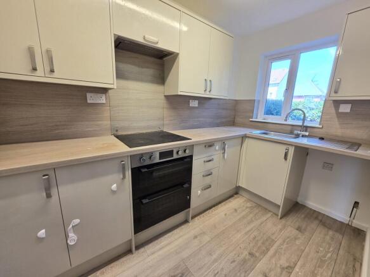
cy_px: 138
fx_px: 139
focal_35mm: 13
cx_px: 185
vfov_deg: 89.9
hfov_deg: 106.2
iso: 64
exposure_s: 1/100
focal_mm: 2.2
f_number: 1.9
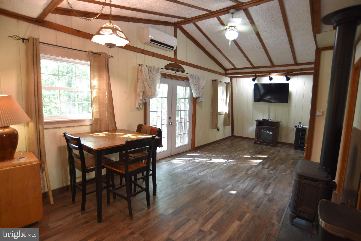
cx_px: 180
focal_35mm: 18
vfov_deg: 67.4
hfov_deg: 90.0
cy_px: 120
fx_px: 181
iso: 200
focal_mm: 18
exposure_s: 1/10
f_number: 3.5
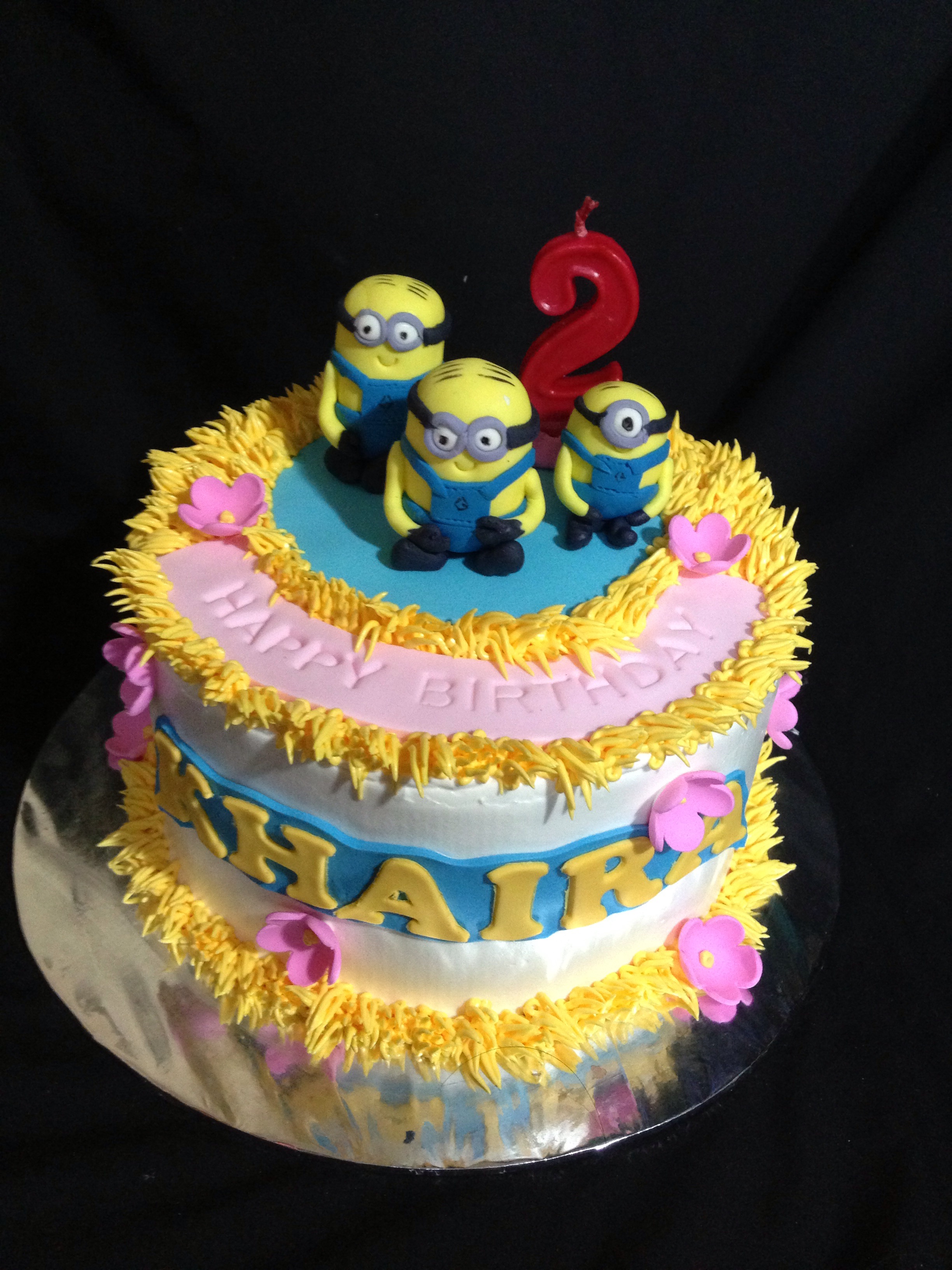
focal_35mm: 33
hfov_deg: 42.9
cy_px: 635
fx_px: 1210
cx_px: 476
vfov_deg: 55.4
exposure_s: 1/20
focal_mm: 4.13
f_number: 2.4
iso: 400
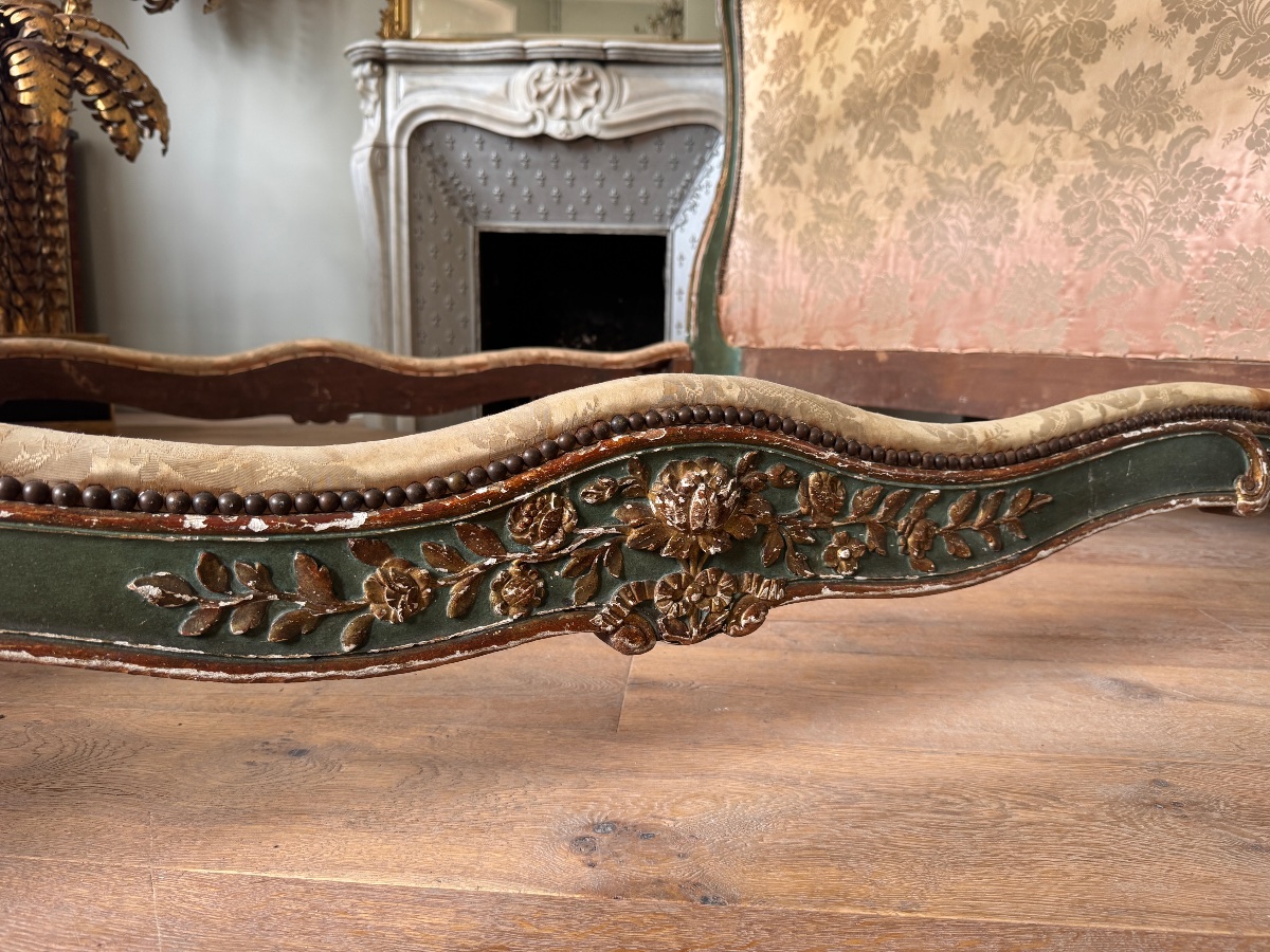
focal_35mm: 24
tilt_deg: -9.1
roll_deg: -1.6
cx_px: 635
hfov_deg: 71.6
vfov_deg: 56.8
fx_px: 881
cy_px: 476
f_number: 1.78
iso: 125
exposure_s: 1/121
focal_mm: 6.76
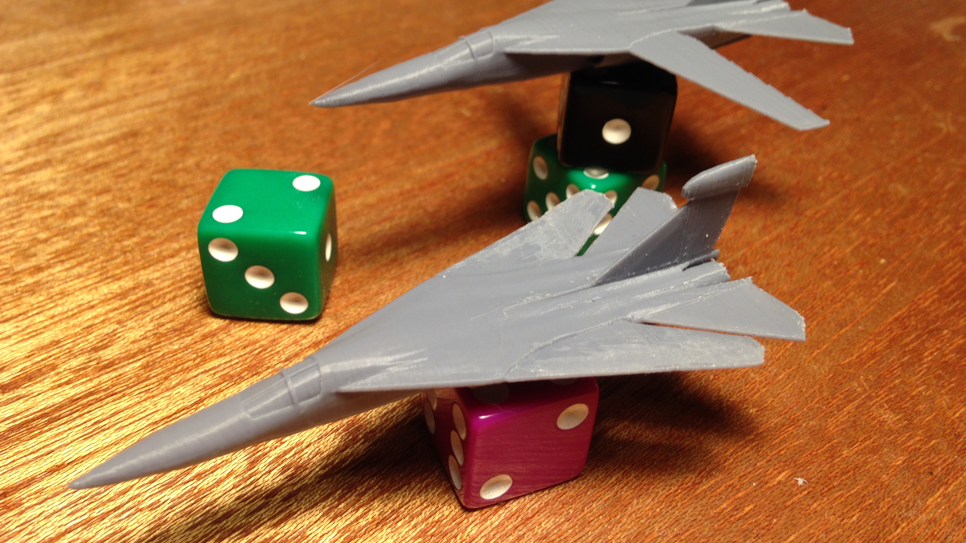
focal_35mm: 36
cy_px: 224
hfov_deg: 55.3
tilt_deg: -37.6
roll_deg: -3.7
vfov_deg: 32.8
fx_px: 922
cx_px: 483
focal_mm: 4.12
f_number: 2.4
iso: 50
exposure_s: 1/24
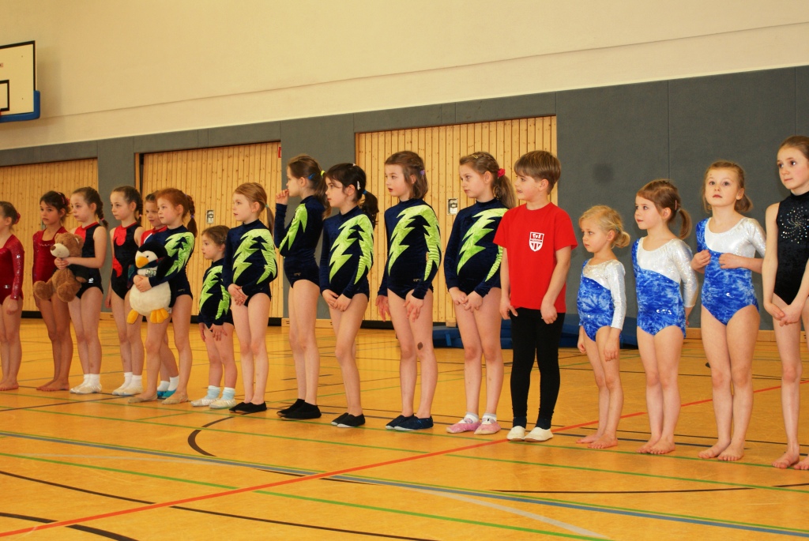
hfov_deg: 33.4
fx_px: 1350
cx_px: 404
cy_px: 270
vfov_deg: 22.7
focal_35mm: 60
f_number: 5.6
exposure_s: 1/60
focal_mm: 40
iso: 400
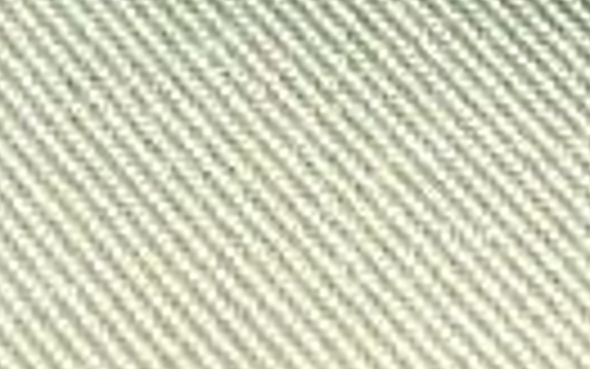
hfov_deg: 10.9
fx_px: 2960
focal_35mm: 184
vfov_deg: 6.9
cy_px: -392
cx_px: 937
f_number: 2.8
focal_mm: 7.9
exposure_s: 1/60
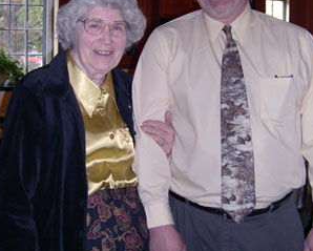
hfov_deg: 33.5
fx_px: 519
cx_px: 169
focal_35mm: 56
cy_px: 116
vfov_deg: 27.2
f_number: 2.8
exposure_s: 1/60
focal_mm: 8
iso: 100
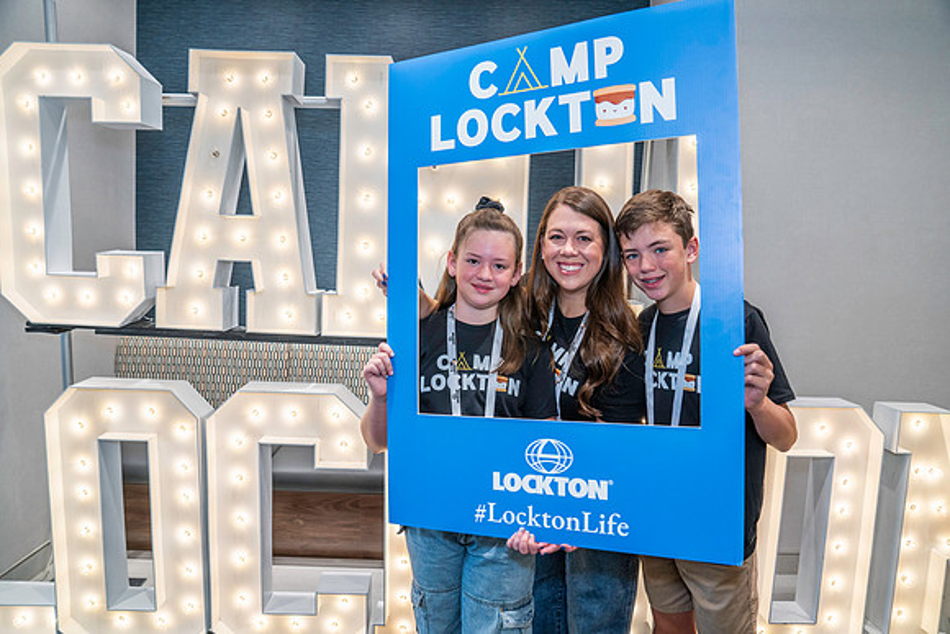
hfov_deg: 73.7
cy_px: 317
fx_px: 633
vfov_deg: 53.2
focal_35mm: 24
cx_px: 475
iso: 800
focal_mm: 24
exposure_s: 1/160
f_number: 4
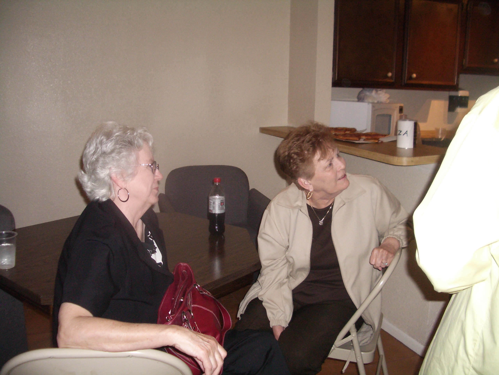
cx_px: 250
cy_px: 188
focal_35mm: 35
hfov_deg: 52.6
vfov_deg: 40.7
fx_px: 505
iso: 200
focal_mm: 5.8
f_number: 2.6
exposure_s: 1/60
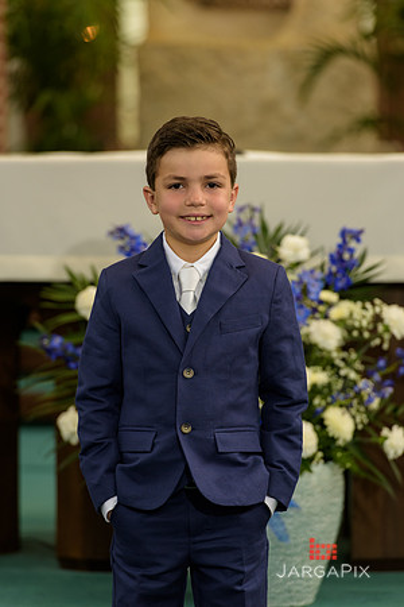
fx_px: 3366
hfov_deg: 6.9
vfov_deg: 10.3
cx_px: 202
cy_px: 304
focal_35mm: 200
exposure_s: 1/125
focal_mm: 200
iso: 1000
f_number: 4
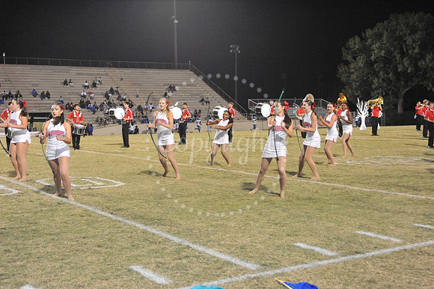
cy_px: 144
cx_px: 217
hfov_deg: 39.6
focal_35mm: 50
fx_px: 602
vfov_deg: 27.0
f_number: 5.6
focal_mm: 50
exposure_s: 1/160
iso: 6400
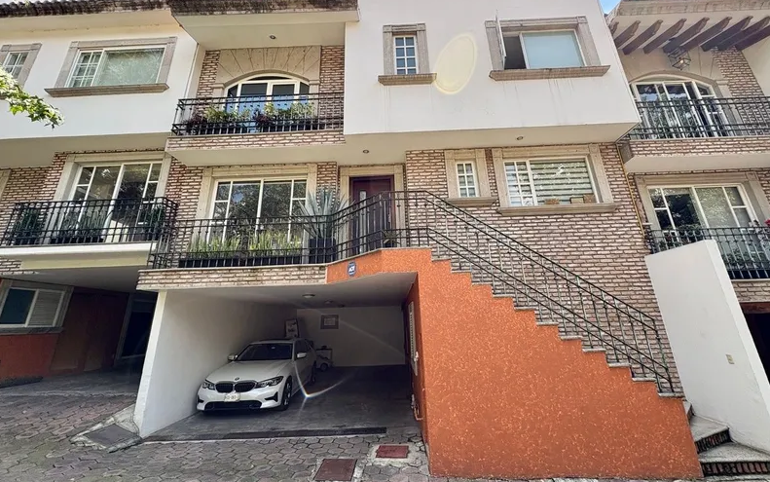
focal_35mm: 15
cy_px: 216
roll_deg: +1.7
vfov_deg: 74.6
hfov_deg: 101.4
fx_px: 315
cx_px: 386
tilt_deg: +18.5
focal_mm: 2.22
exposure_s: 1/390
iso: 40
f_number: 2.2
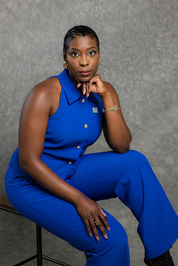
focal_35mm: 85
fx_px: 630
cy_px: 133
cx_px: 89
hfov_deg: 16.1
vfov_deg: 23.9
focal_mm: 85
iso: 125
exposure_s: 1/200
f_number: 5
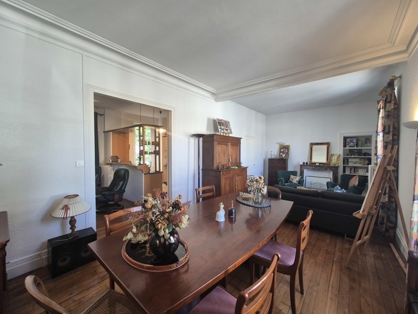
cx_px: 209
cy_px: 157
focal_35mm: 13
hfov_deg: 106.2
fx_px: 157
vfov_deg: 89.9
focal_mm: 2.2
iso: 160
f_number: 2.2
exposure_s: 1/50
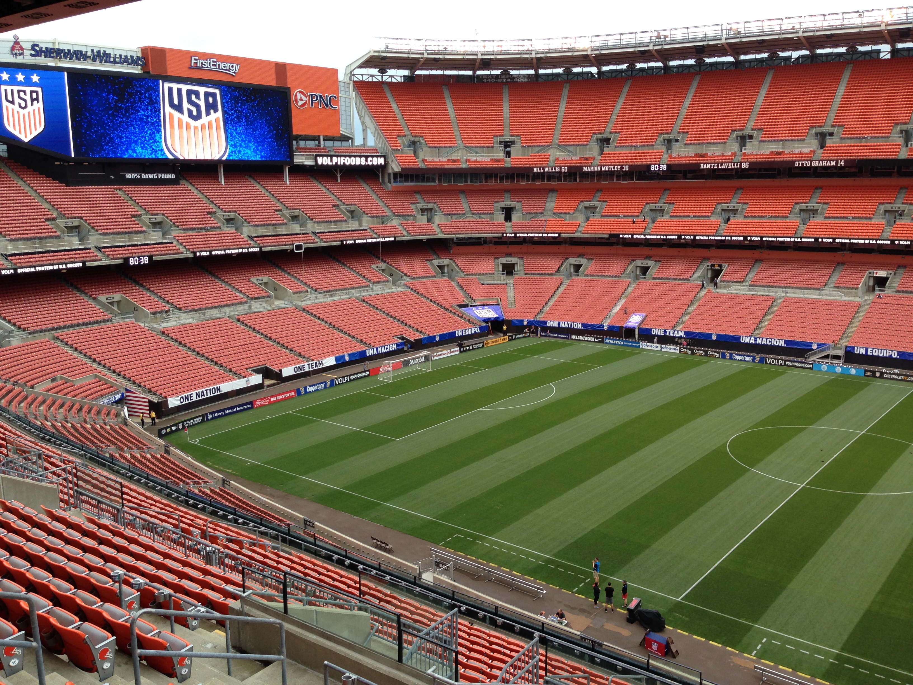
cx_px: 456
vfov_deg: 42.9
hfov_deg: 55.4
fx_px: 870
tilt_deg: -11.6
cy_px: 342
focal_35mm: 33
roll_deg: -0.1
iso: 50
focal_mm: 4.12
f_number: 2.4
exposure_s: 1/249
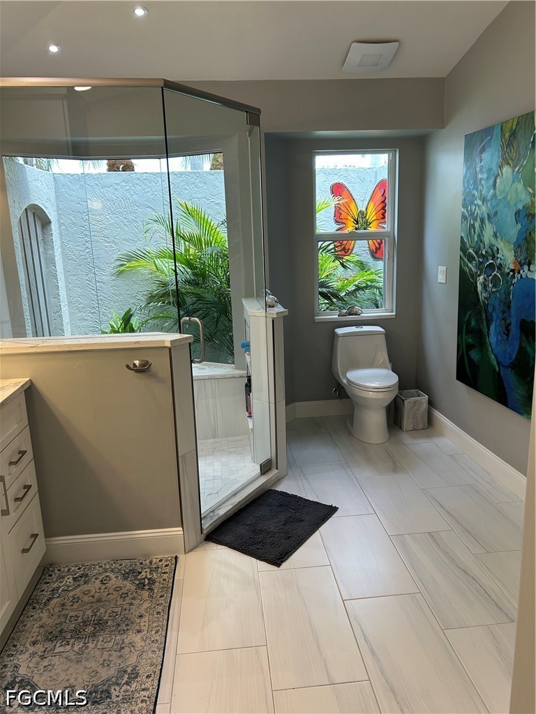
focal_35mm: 26
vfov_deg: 67.3
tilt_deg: -12.2
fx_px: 537
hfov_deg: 53.1
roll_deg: +2.2
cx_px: 268
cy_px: 357
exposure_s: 1/120
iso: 50
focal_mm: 5.7
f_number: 1.5
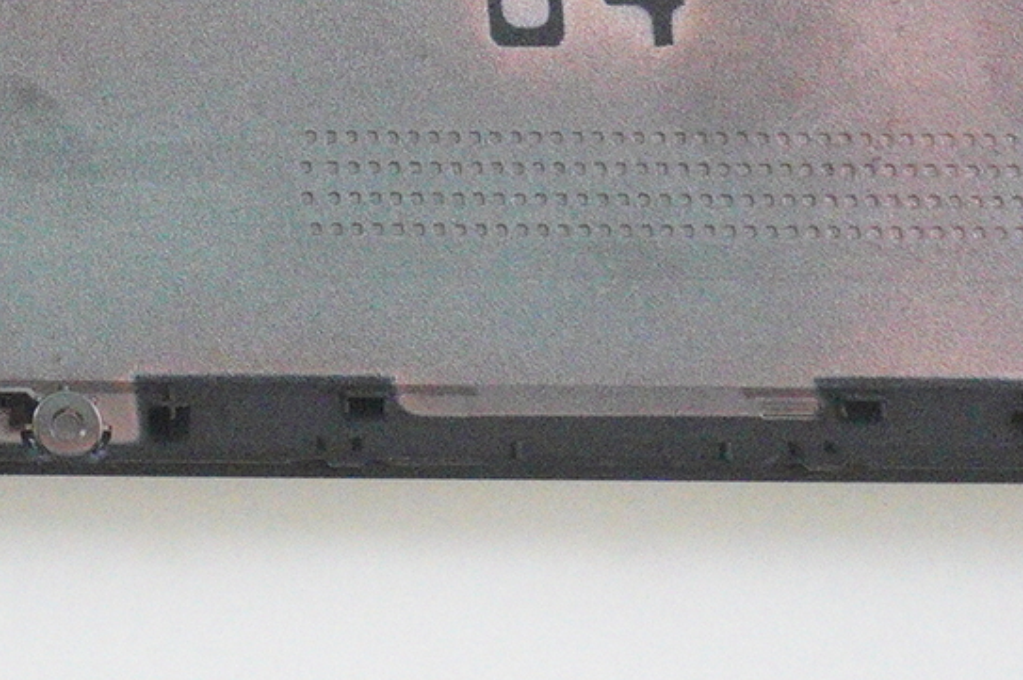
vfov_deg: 9.2
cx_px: -465
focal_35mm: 138
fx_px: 3918
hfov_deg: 14.0
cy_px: -725
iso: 6400
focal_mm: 20
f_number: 5.6
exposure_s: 1/250
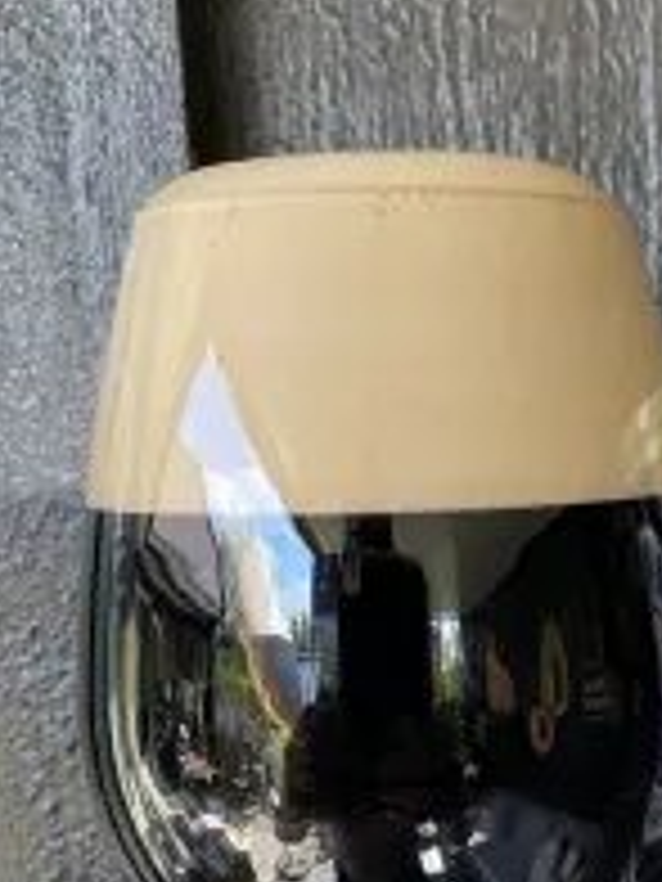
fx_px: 1351
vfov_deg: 35.5
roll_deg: +1.6
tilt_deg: -8.4
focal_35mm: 53
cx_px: 667
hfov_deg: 26.1
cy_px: 644
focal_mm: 4.25
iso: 80
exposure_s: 1/121
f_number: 1.8
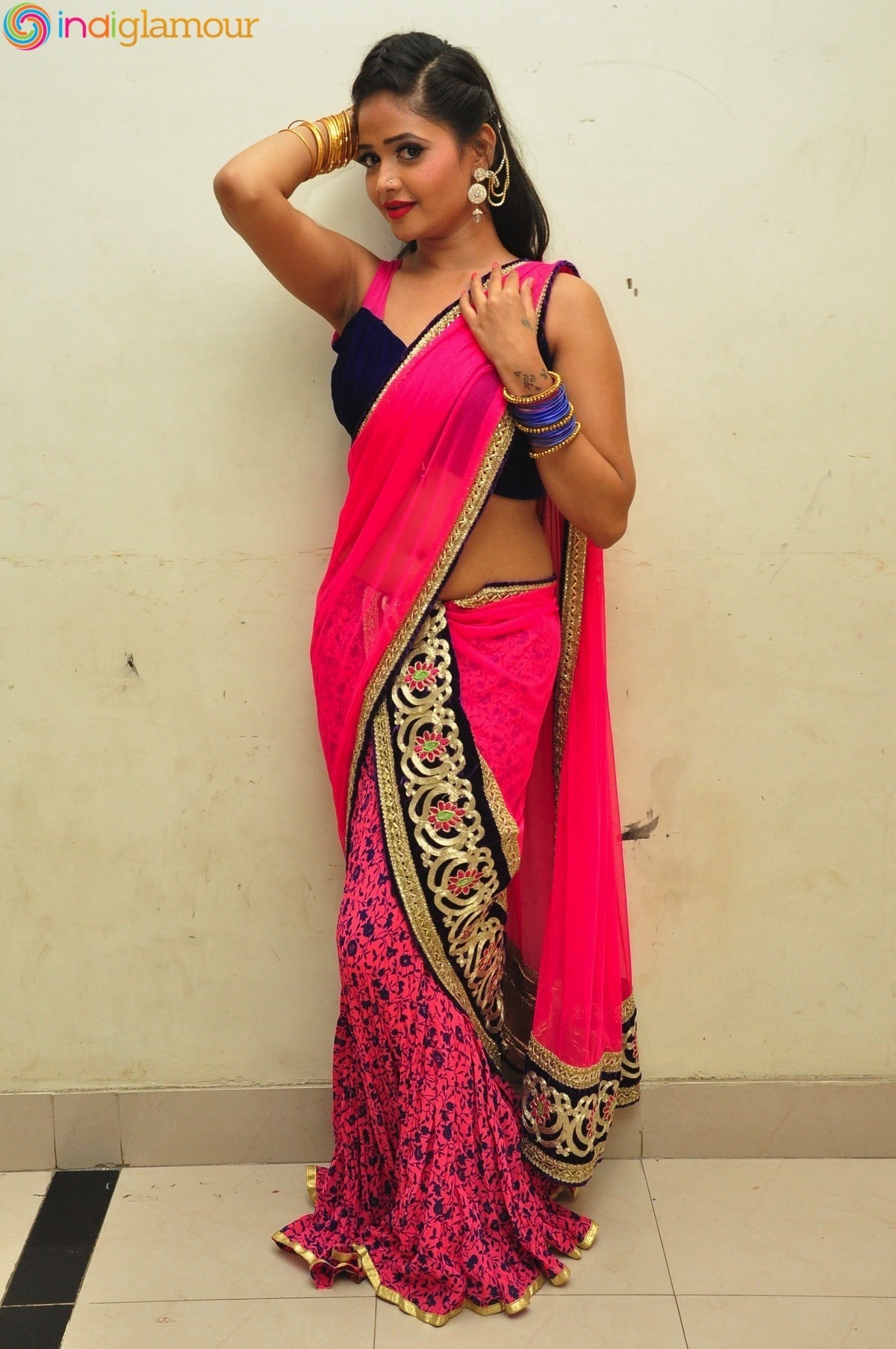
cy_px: 674
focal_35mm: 45
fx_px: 1684
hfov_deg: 29.8
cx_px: 448
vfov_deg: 43.7
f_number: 7.1
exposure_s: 1/125
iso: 1600
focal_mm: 30
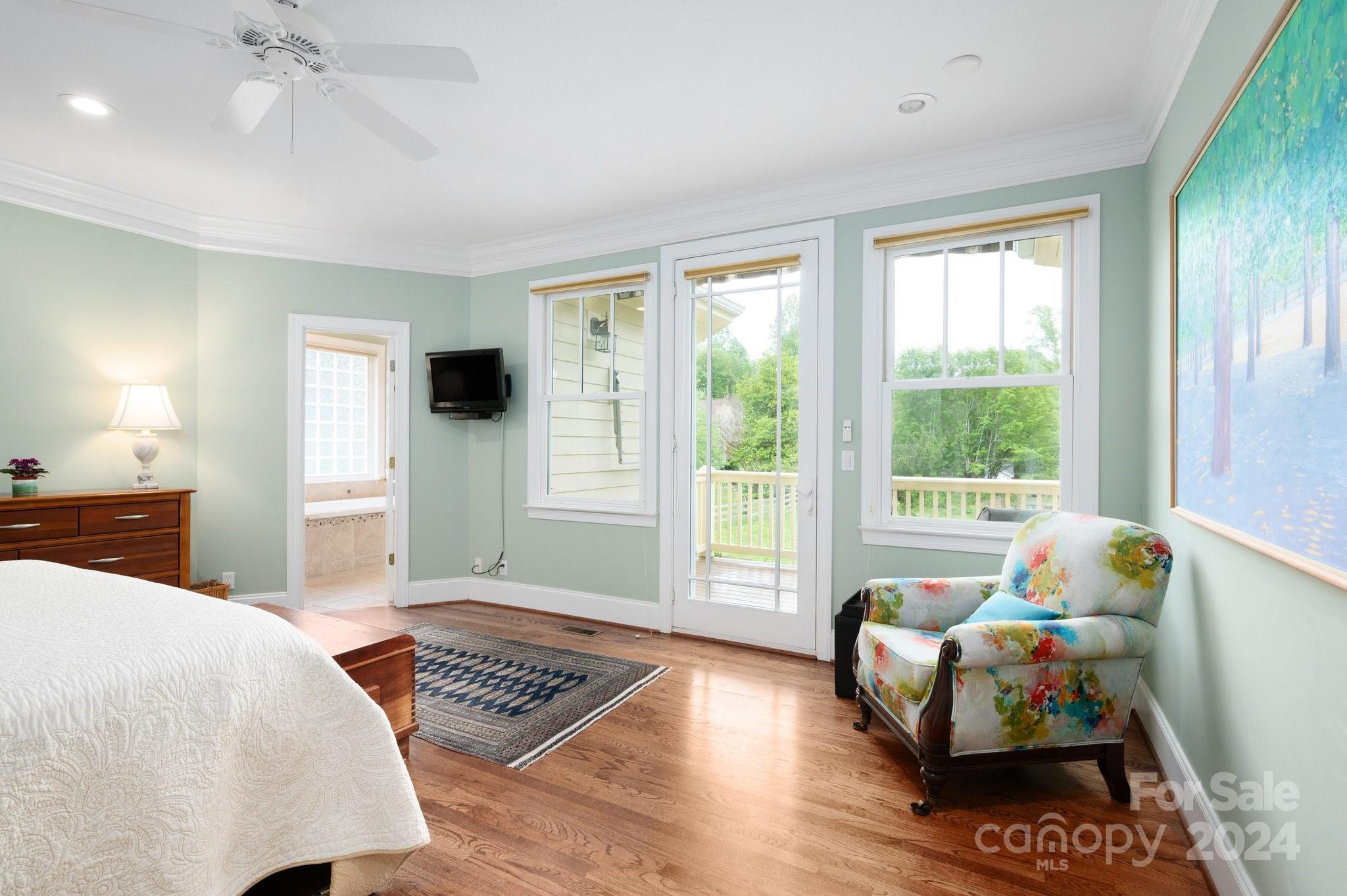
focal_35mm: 17
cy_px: 448
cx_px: 674
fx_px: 636
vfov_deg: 70.3
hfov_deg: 93.3
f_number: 8
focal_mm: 17
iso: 400
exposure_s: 1/60
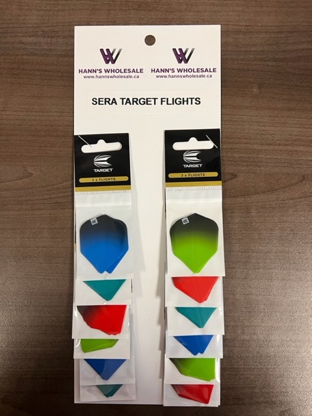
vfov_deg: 67.3
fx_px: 312
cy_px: 208
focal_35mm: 26
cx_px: 156
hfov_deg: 53.1
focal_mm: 5.7
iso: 80
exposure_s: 1/60
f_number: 1.5
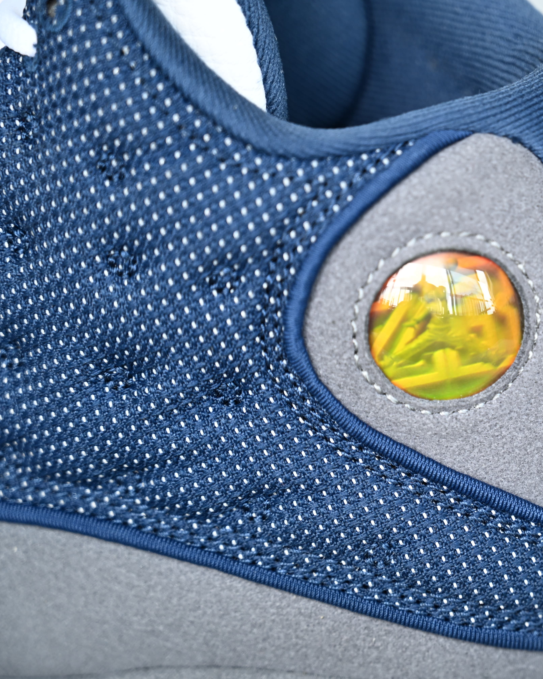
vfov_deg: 19.4
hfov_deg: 15.4
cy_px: 340
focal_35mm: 99
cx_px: 492
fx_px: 1989
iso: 220
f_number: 4
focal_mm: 70
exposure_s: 1/80
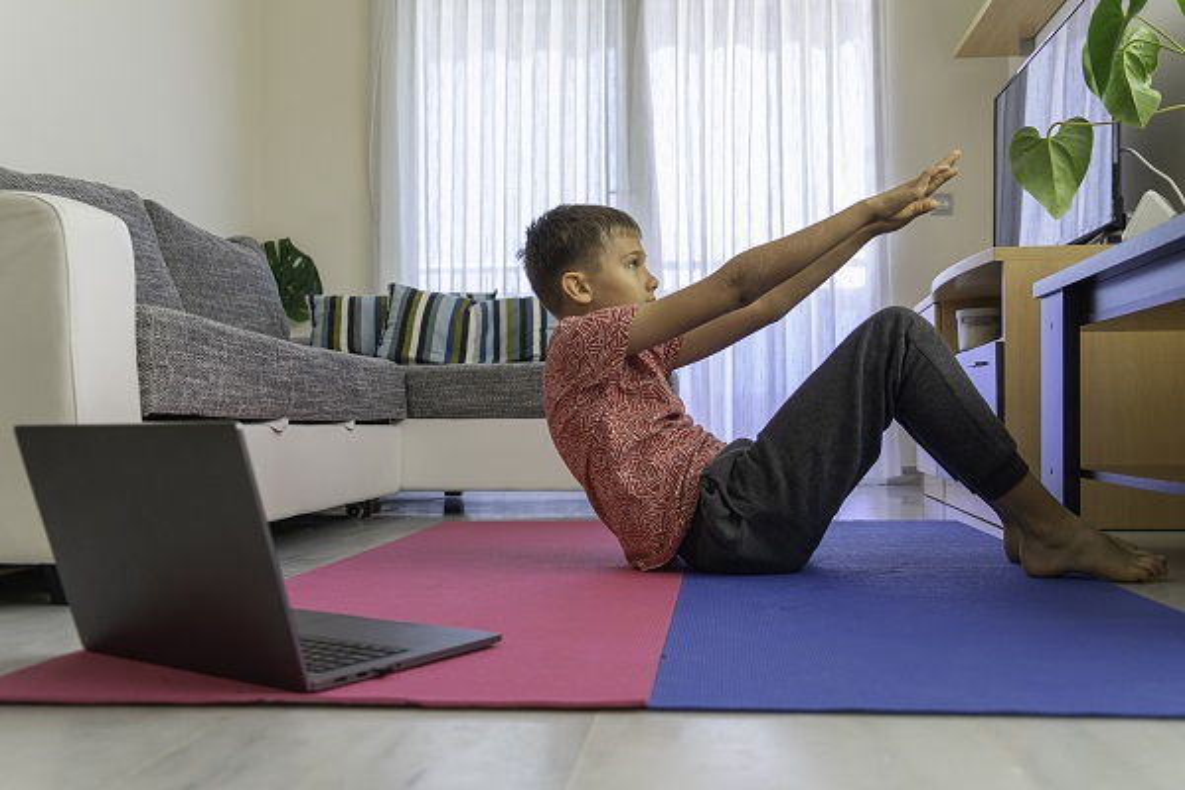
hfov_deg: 61.9
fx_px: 987
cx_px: 592
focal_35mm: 30
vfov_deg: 43.6
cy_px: 395
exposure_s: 1/160
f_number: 4
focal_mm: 30
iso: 640
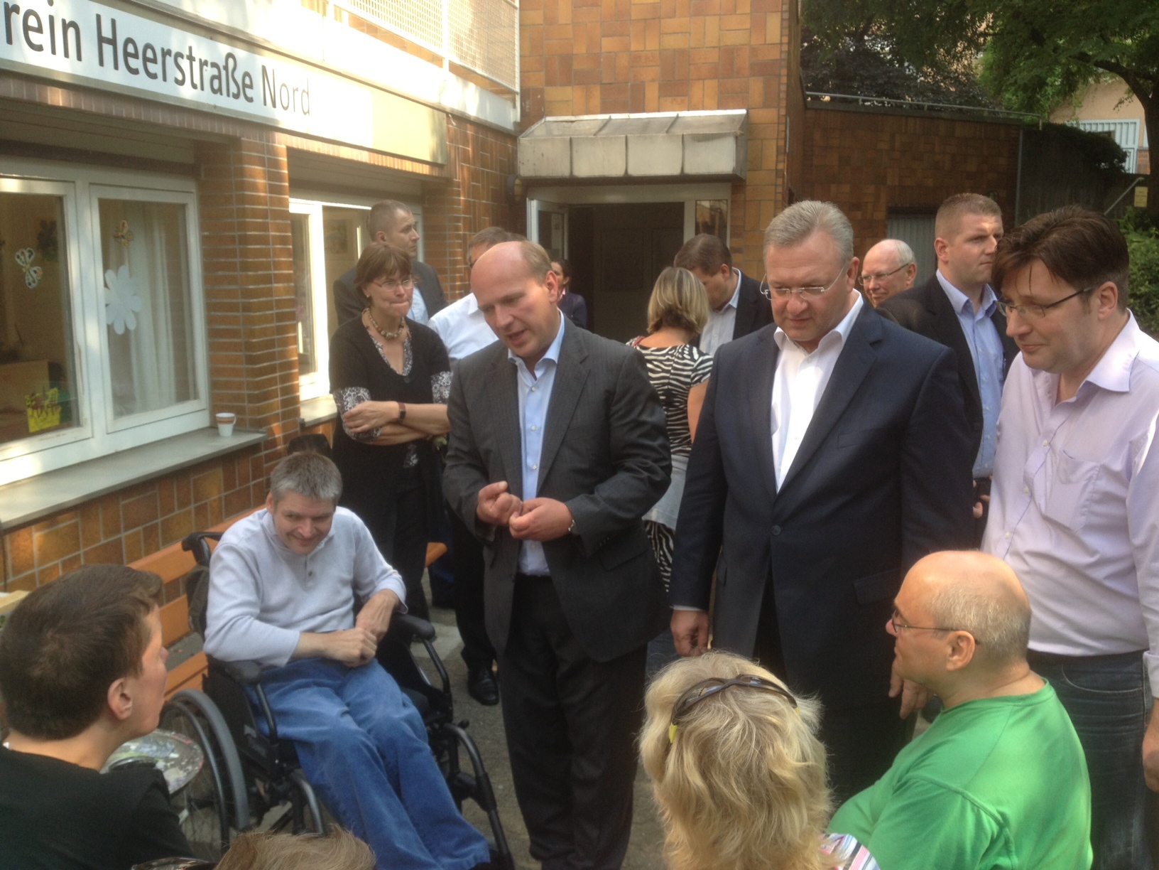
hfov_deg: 52.6
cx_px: 580
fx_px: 1172
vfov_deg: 40.7
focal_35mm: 35
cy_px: 435
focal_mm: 4.28
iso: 50
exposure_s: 1/363
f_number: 2.4
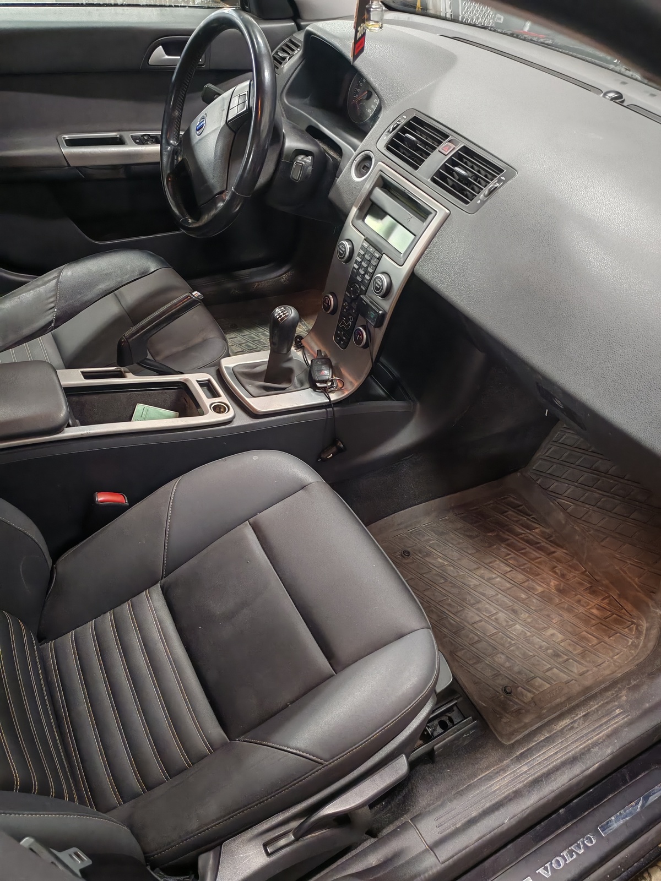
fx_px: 687
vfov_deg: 65.3
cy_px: 440
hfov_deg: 51.4
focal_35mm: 27
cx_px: 330
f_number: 1.95
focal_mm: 5.52
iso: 1000
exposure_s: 1/20
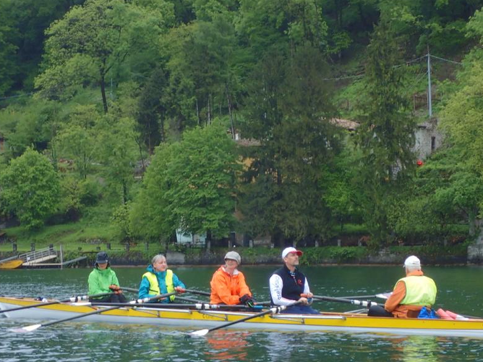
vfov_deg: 11.6
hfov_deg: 15.4
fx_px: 1786
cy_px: 198
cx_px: 250
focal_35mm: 128
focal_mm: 18
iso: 200
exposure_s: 1/160
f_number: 4.9
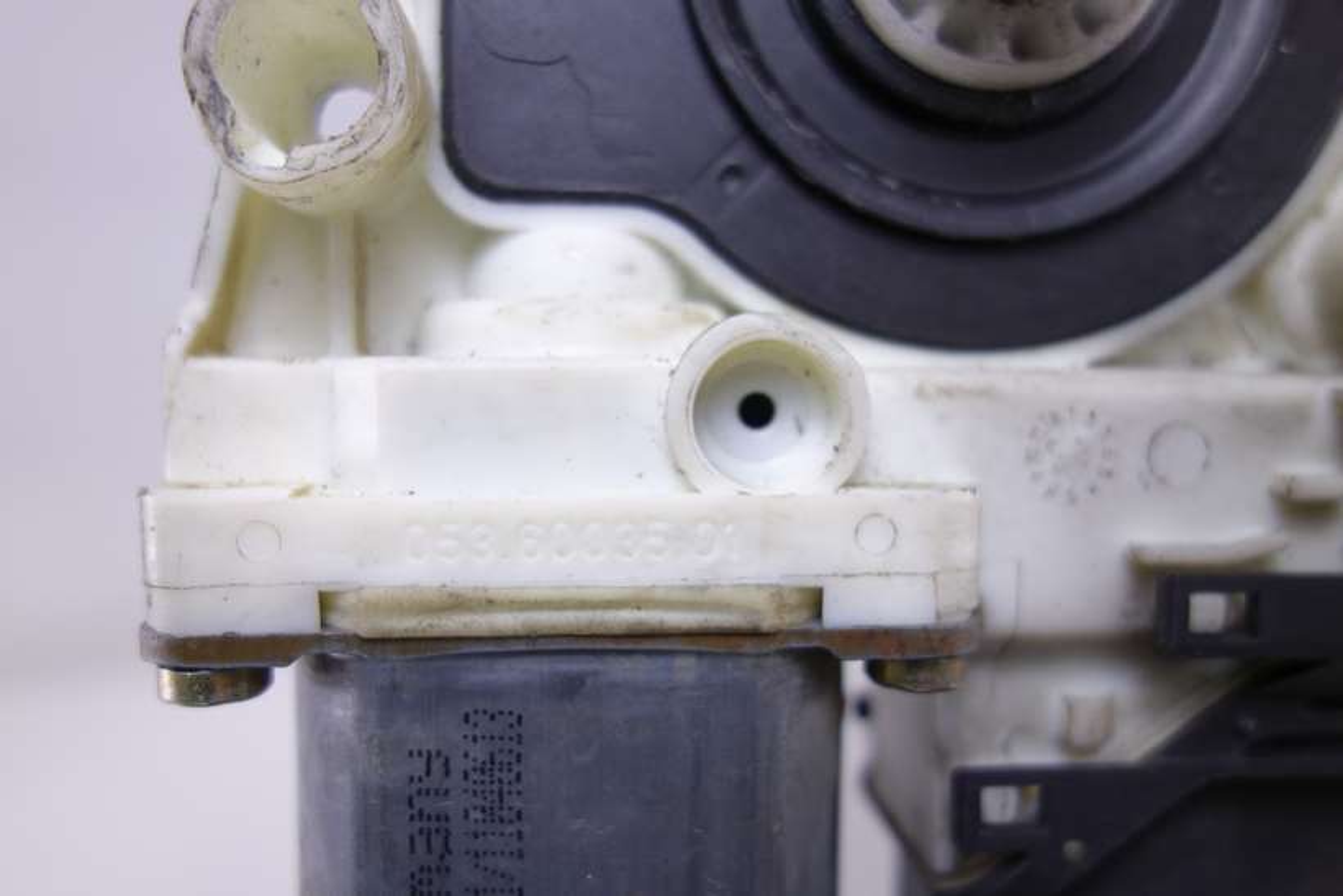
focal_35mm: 28
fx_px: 1045
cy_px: 448
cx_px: 672
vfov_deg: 46.4
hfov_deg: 65.5
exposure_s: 1/100
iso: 125
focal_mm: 10.4
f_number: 2.5
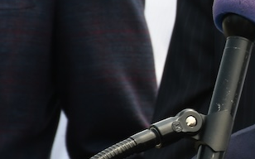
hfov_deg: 3.5
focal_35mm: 596
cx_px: 496
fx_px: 4139
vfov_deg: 2.2
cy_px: 95
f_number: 10
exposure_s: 1/250
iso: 320
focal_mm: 100
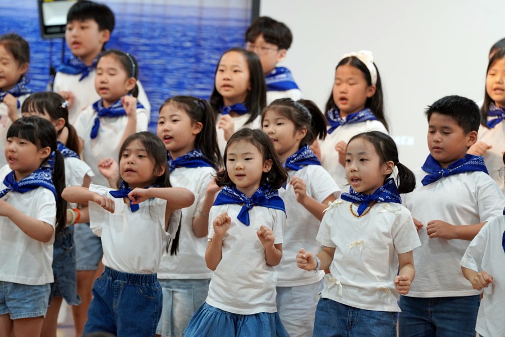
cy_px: 168
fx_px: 2805
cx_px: 252
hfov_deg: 10.3
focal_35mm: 200
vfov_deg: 6.9
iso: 2000
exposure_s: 1/250
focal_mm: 200
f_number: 4
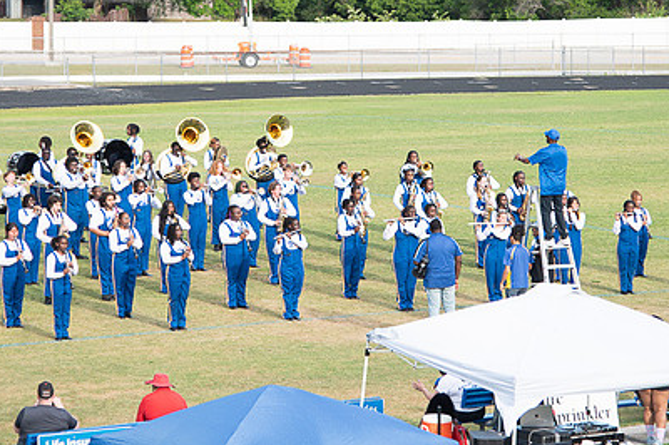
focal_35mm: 177
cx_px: 342
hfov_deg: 11.6
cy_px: 137
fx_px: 3286
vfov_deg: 7.7
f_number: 4
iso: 100
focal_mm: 85
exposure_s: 1/200
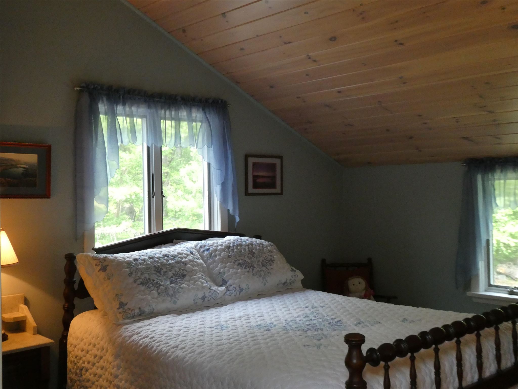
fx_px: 554
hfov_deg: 50.1
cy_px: 194
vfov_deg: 38.7
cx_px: 259
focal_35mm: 37
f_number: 3.7
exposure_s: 1/80
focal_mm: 6.7
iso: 640
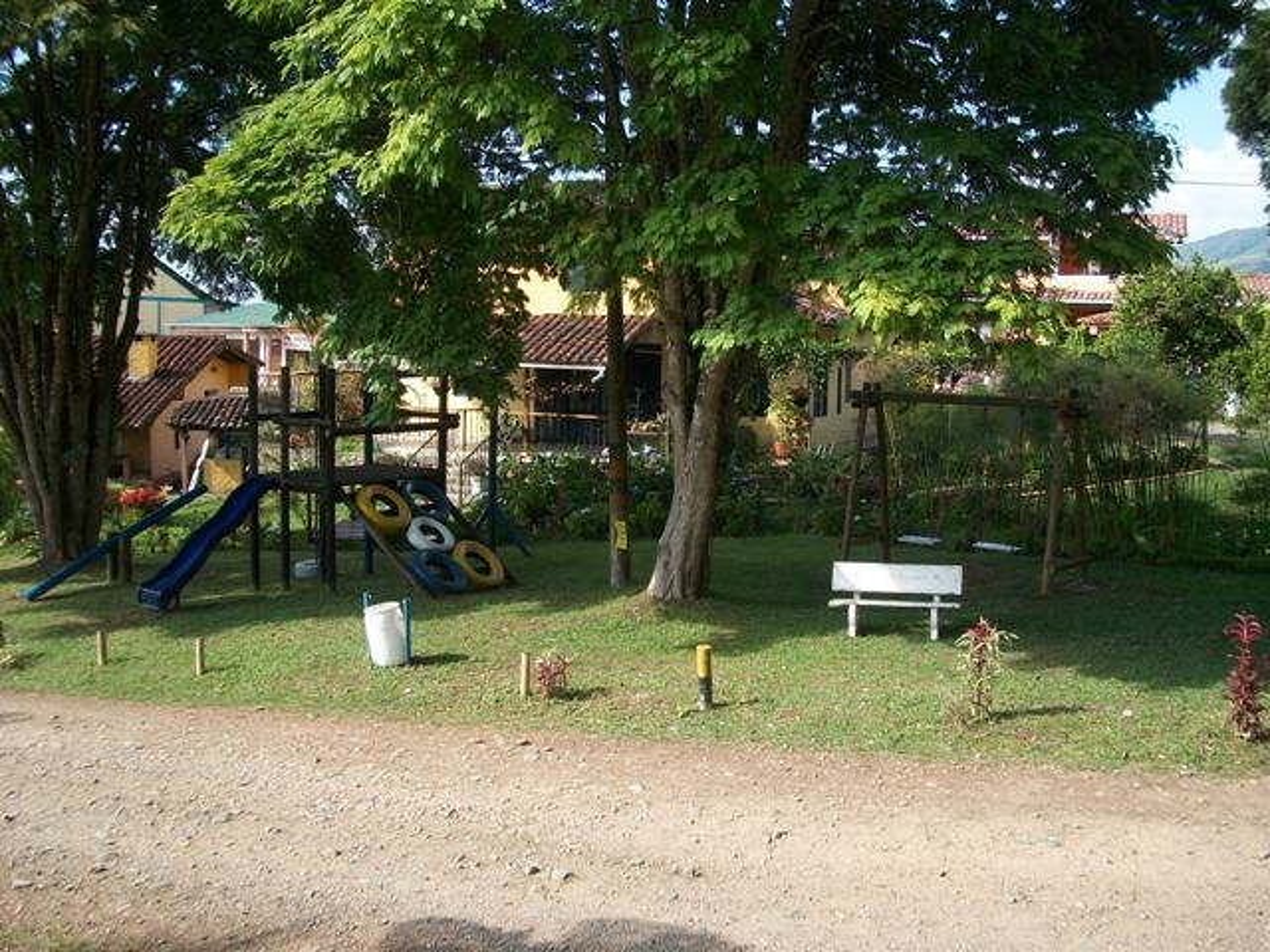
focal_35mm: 32
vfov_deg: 44.2
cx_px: 635
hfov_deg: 56.8
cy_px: 476
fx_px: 1174
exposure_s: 1/640
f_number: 2.9
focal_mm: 5.7
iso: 80
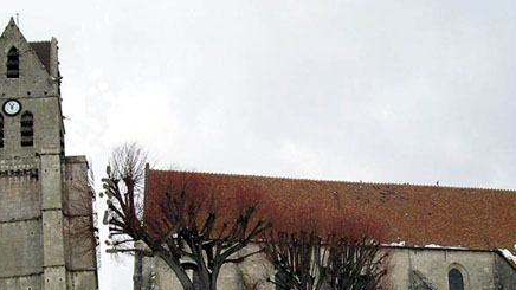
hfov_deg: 36.6
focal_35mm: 57
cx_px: 295
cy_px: 247
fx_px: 780
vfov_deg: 20.7
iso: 100
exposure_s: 1/228
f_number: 7.6
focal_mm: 8
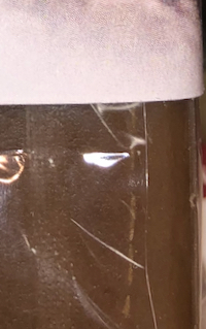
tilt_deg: -44.7
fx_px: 1067
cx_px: -128
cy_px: -232
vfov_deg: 15.5
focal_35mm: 119
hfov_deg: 10.5
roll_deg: +4.0
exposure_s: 1/46
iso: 20
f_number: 1.8
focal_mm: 4
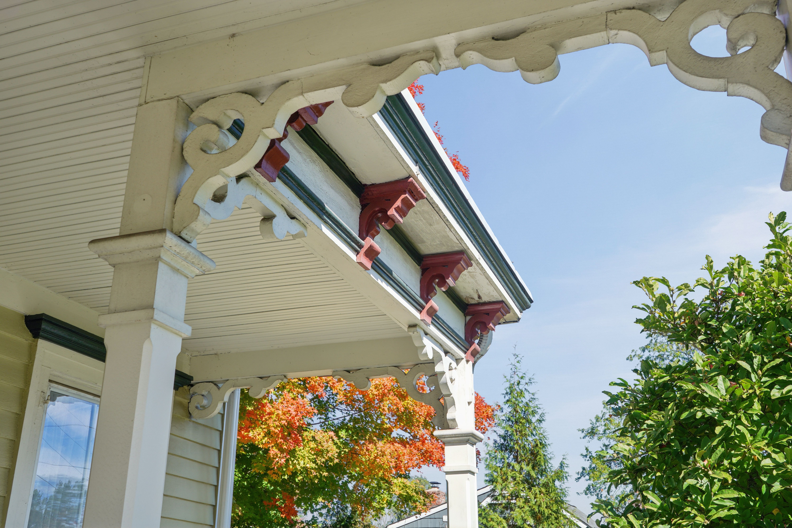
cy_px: 264
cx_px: 396
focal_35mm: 35
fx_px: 770
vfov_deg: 37.9
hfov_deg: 54.4
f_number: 10
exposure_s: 1/100
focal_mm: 35
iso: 100
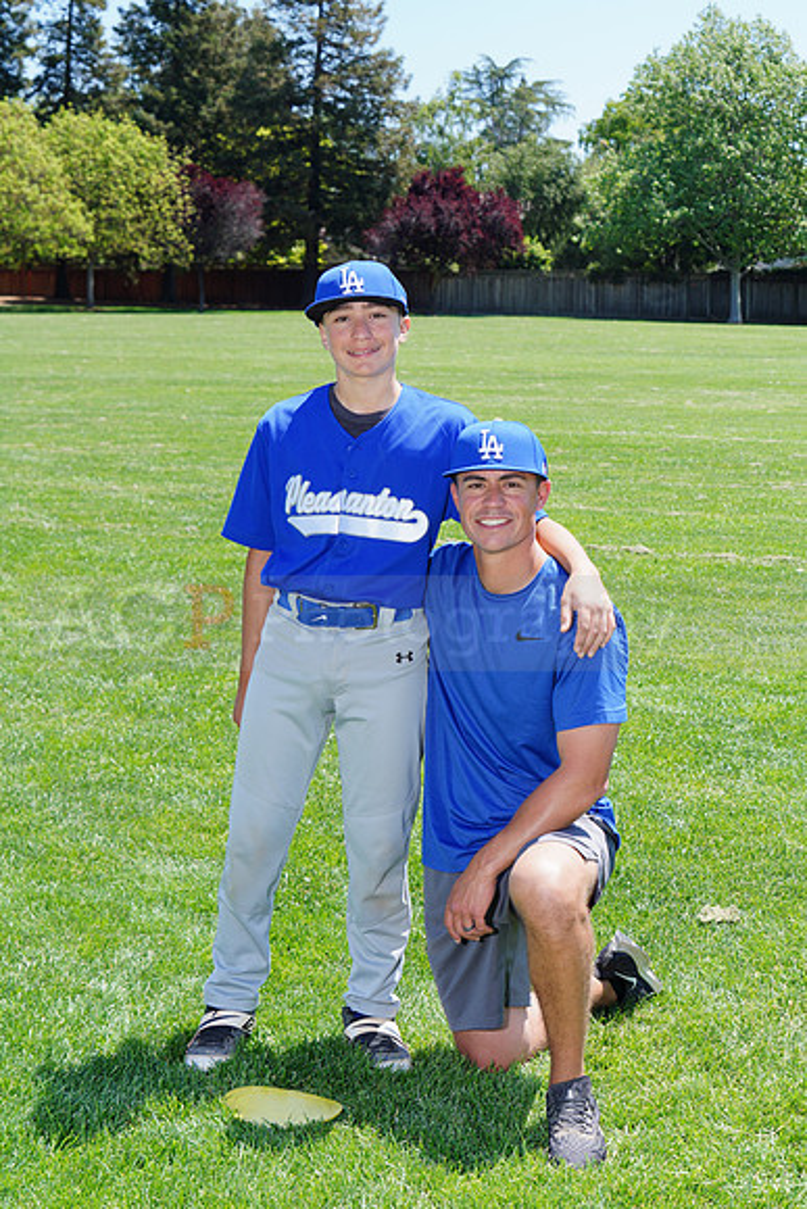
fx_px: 2352
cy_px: 604
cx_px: 404
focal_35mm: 70
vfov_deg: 28.8
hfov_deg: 19.5
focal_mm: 70
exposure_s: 1/200
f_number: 9
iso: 160
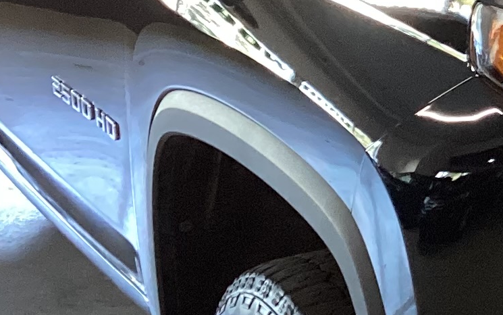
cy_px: 110
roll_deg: +0.3
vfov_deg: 9.1
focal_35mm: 144
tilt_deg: -14.5
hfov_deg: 13.8
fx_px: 1974
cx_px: 716
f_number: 2.4
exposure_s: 1/50
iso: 250
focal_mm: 3.3
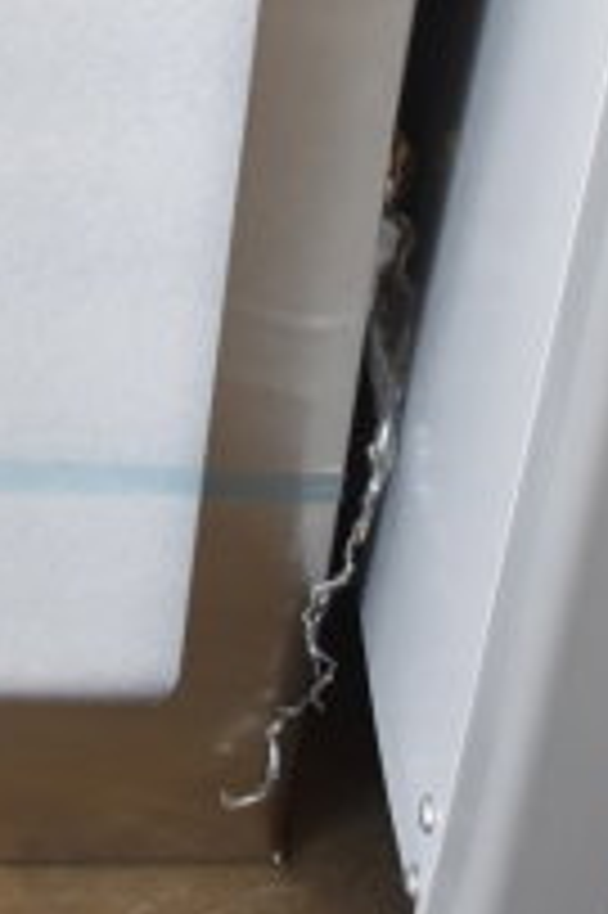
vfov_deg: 9.7
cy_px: -979
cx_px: -414
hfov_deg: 6.8
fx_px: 4980
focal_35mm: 196
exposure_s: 1/50
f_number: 4.2
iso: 450
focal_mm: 29
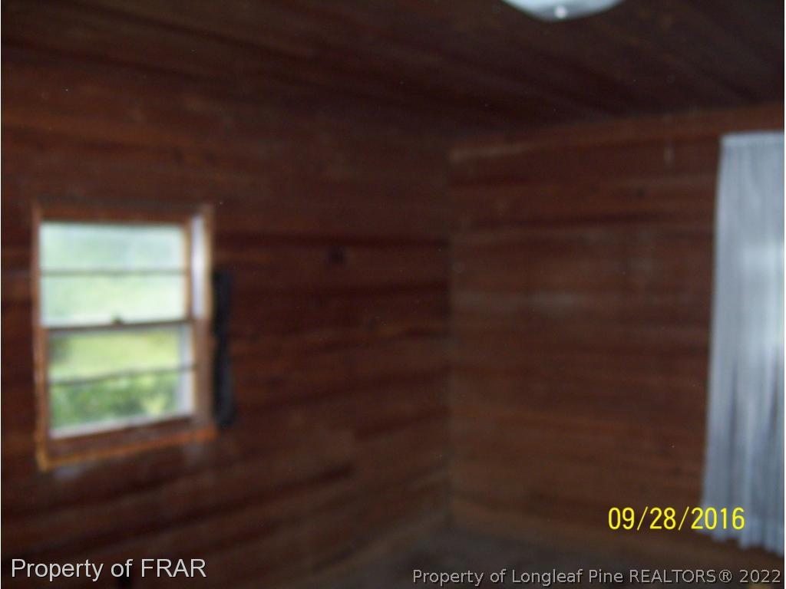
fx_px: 817
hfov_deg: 51.4
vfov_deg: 39.7
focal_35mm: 36
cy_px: 294
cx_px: 393
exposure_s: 1/60
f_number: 2.7
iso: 200
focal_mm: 6
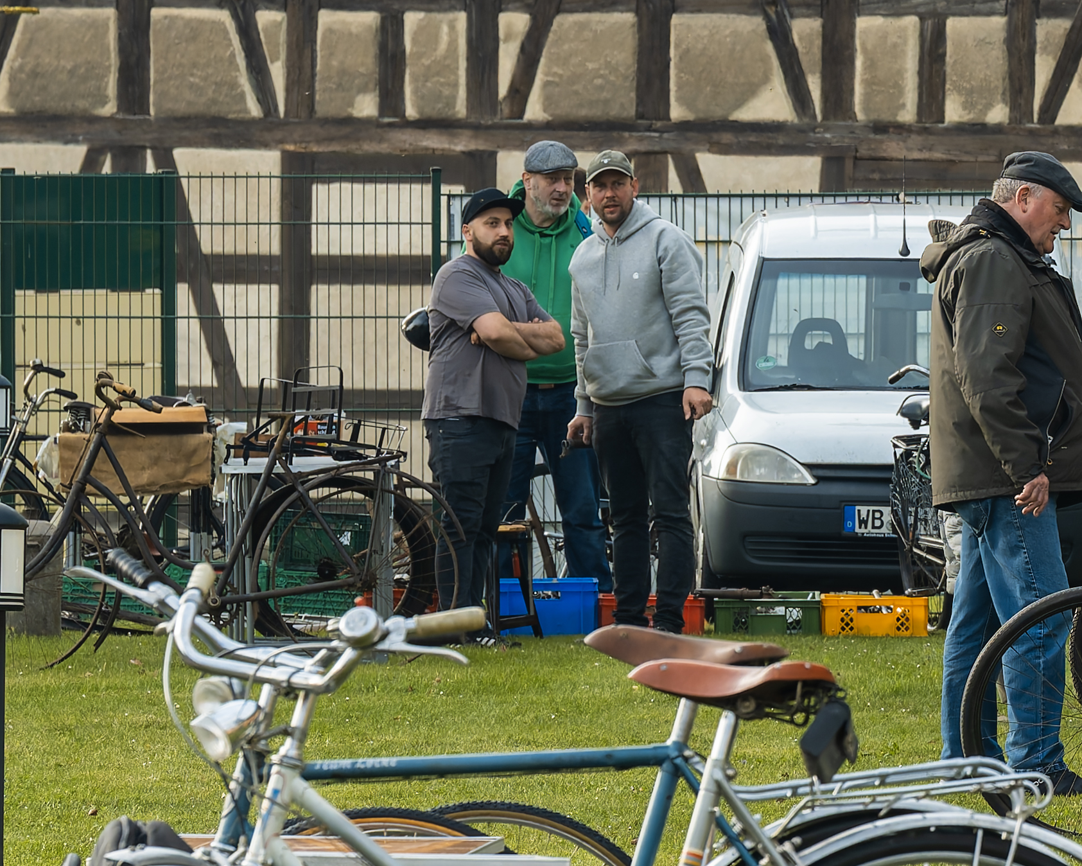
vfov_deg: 3.7
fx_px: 13546
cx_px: 1456
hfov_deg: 4.6
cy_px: -133
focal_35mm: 423
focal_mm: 92
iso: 250
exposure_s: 1/160
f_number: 6.3
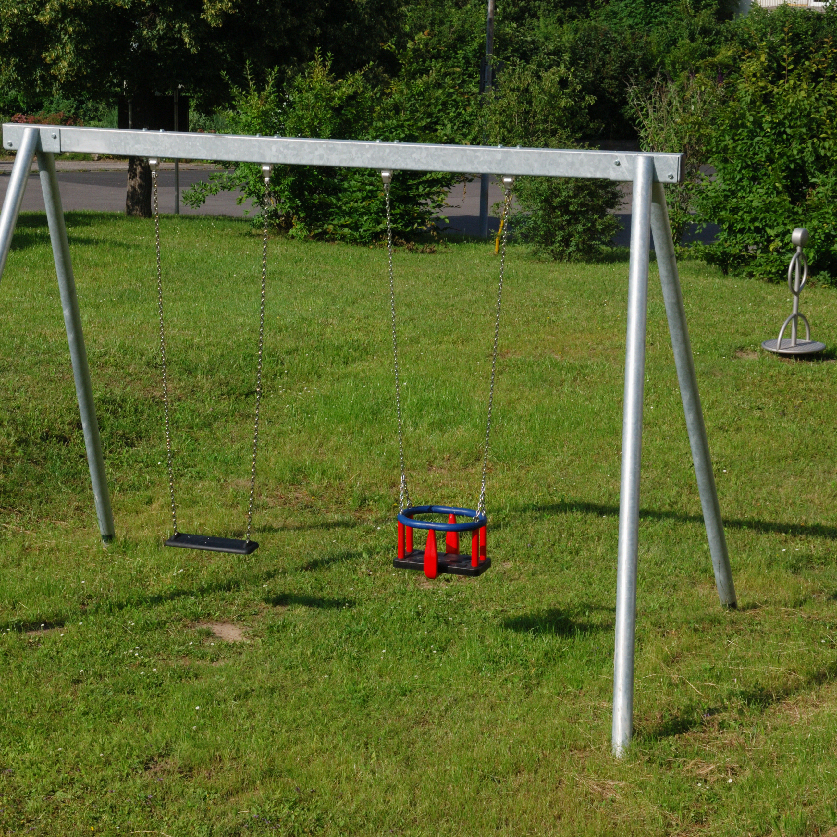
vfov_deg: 18.9
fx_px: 2517
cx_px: 327
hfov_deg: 18.9
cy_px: 418
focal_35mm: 92
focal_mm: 48
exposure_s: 1/320
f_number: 9
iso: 100
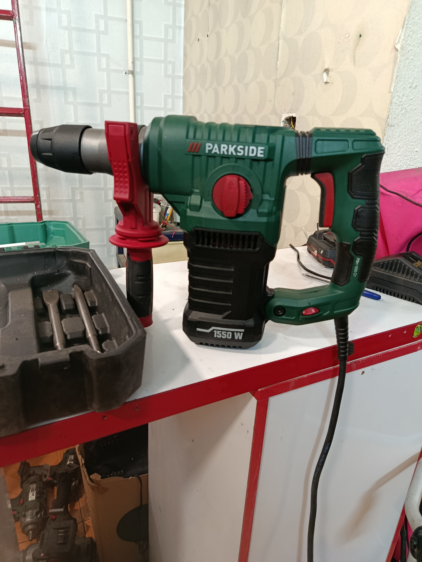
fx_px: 390
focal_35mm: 24
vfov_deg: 71.6
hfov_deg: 56.8
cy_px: 281
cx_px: 211
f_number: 1.7
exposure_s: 1/50
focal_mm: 5.24
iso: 962
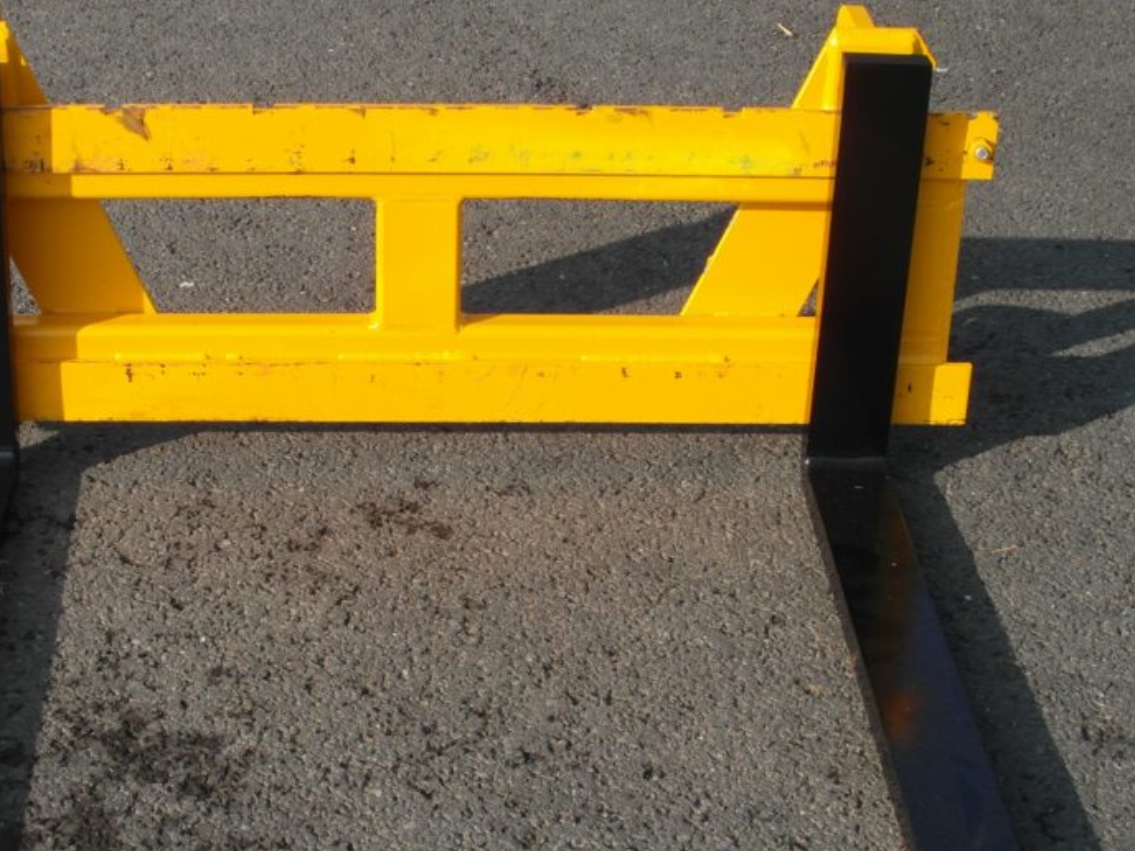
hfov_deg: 31.4
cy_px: 567
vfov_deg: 23.9
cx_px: 384
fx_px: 2000
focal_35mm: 61
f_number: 5.4
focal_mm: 6.8
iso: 80
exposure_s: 1/180
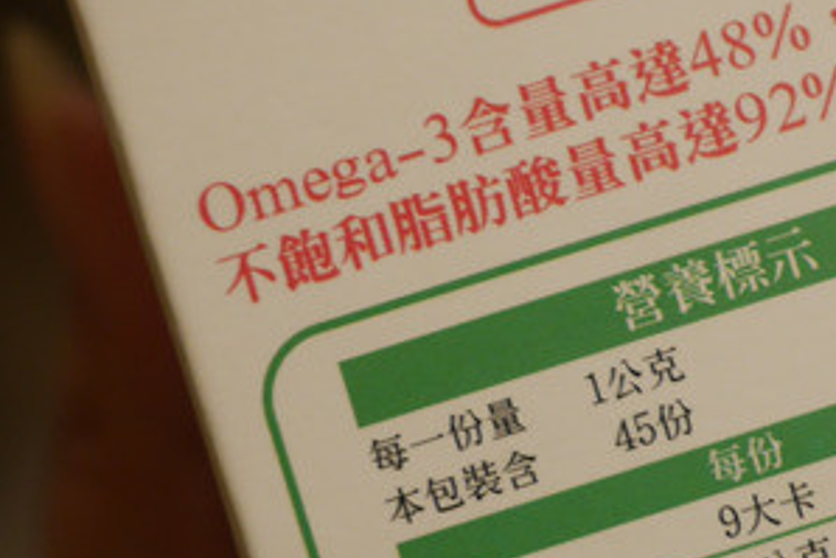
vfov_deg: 12.1
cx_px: 617
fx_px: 2625
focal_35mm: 113
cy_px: 294
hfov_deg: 18.0
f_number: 1.7
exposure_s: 1/60
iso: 320
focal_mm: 15
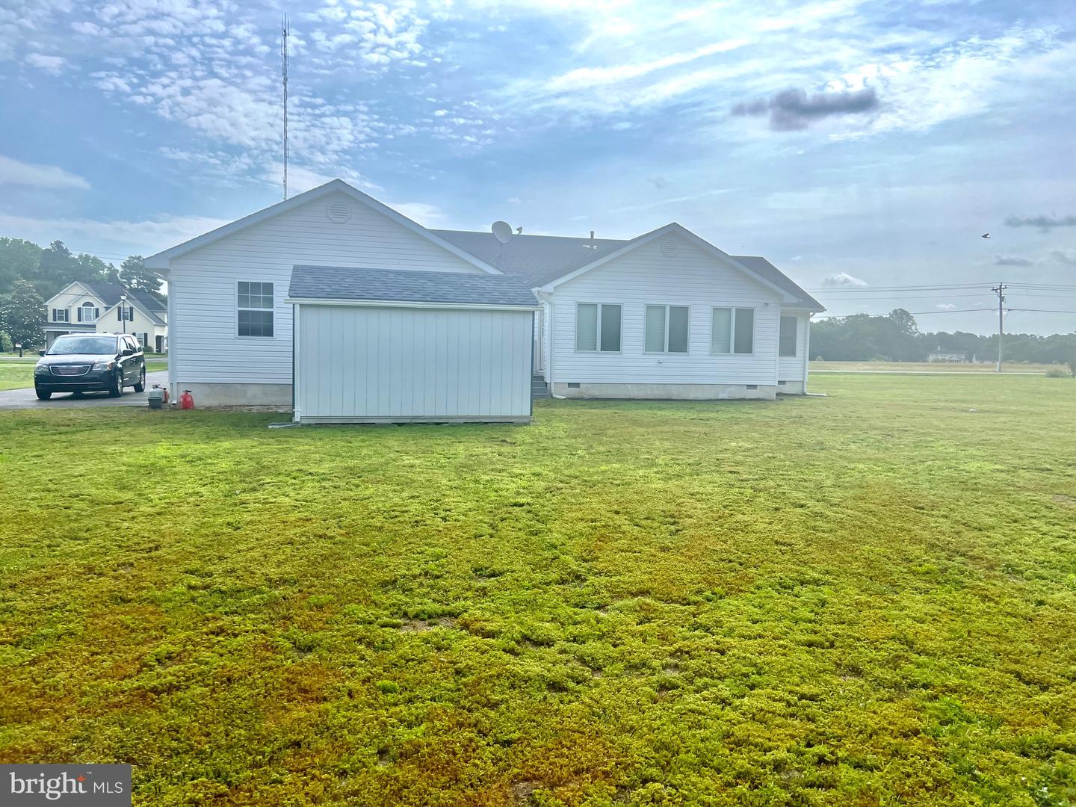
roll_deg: -2.2
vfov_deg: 53.1
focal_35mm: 26
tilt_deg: -2.9
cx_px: 538
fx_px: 808
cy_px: 404
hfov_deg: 67.3
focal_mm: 5.7
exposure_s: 1/6993
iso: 50
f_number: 1.5
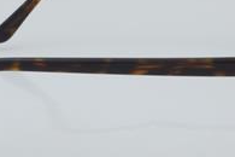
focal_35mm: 154
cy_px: 57
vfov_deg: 8.9
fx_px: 1005
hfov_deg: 13.3
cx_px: 139
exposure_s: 1/3
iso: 100
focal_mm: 50
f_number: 32
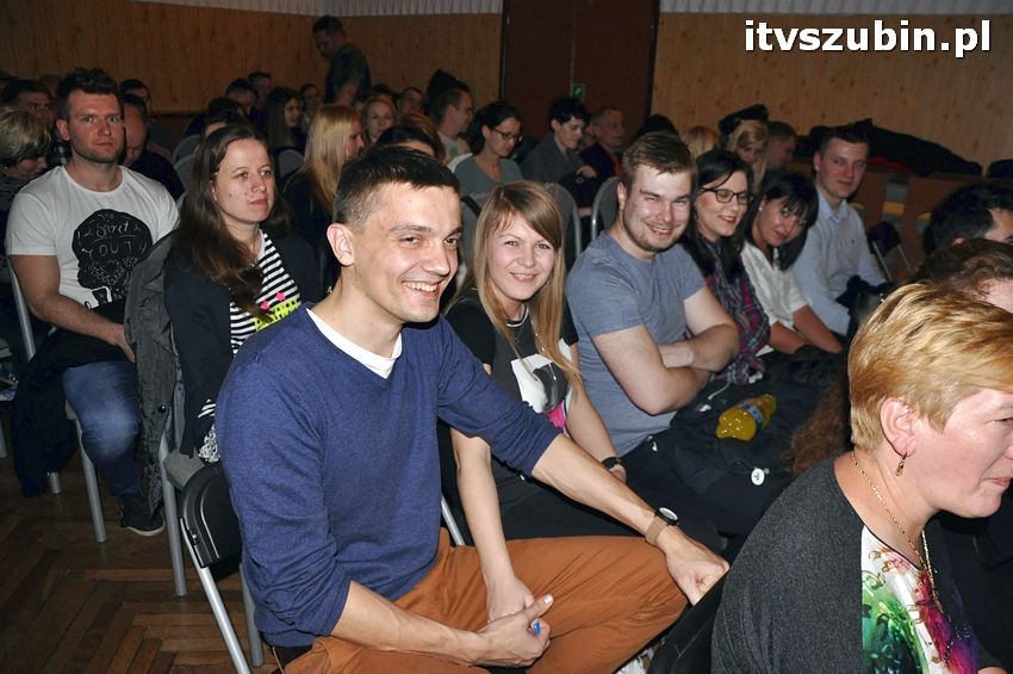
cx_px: 506
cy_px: 337
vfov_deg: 47.8
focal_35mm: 27
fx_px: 759
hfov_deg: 67.4
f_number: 4.5
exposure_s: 1/60
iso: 1000
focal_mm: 18
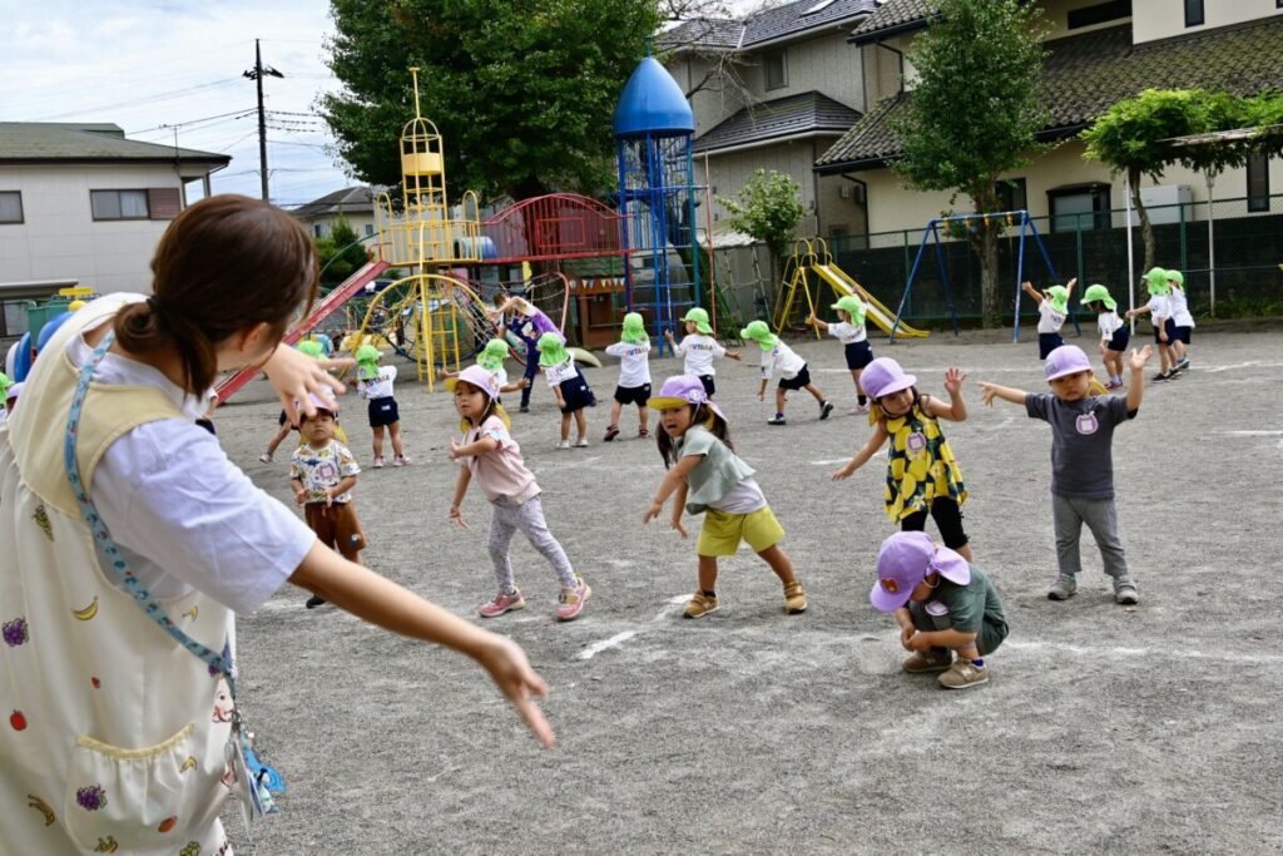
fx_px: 1283
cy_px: 428
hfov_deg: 53.1
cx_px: 642
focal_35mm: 36
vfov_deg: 36.9
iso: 100
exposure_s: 1/320
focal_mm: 24
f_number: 6.3
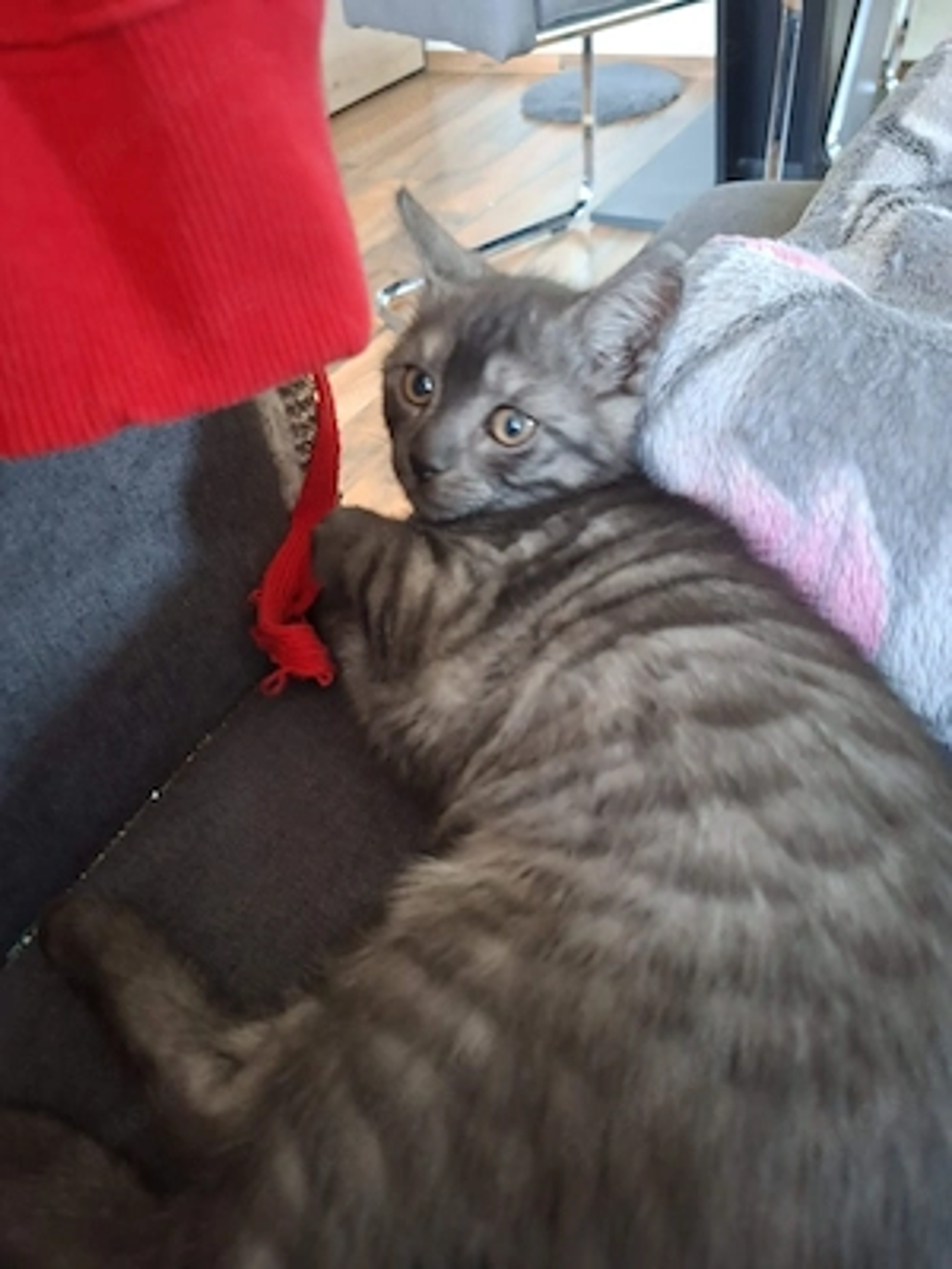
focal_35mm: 23
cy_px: 634
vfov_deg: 73.9
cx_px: 476
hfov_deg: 58.9
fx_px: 843
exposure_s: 1/25
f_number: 1.8
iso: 640
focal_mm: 5.54
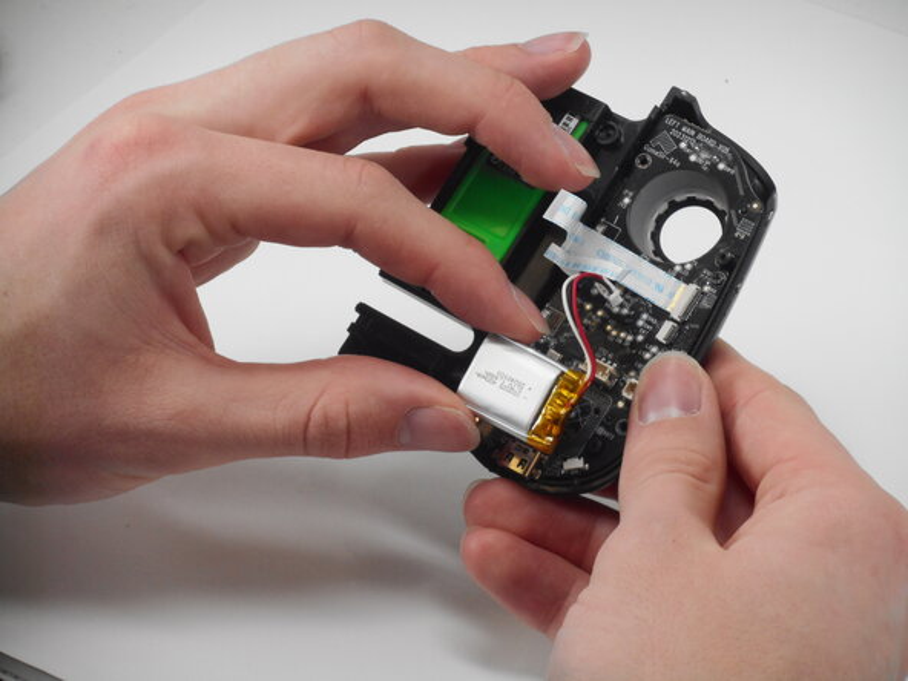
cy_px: 340
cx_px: 454
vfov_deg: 8.5
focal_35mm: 175
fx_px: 4590
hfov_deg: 11.3
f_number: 6.4
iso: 220
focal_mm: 31.4
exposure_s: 1/60
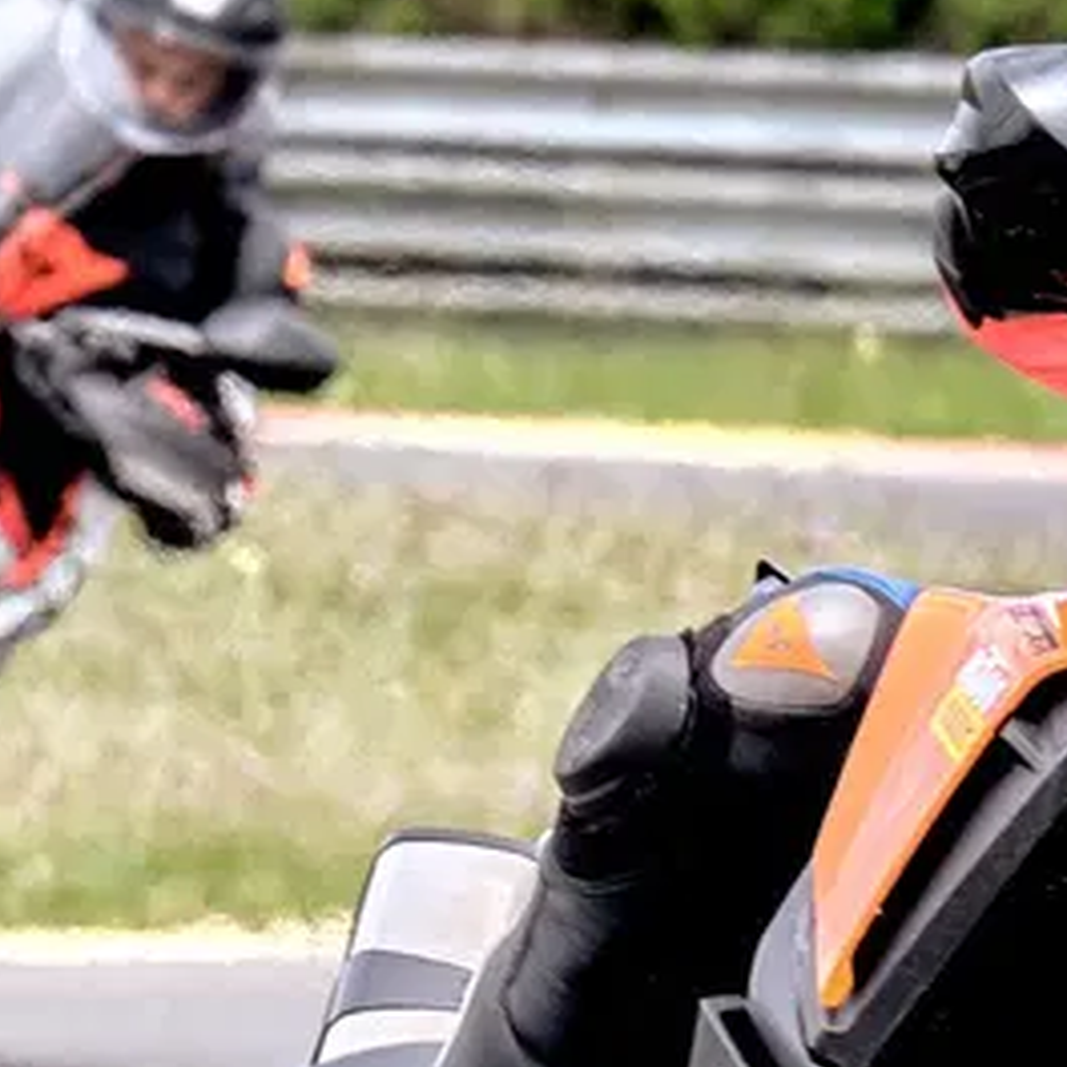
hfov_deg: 1.5
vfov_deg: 1.5
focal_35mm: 1154
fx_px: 40244
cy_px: 1031
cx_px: 338
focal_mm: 200
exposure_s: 1/1250
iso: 640
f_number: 8
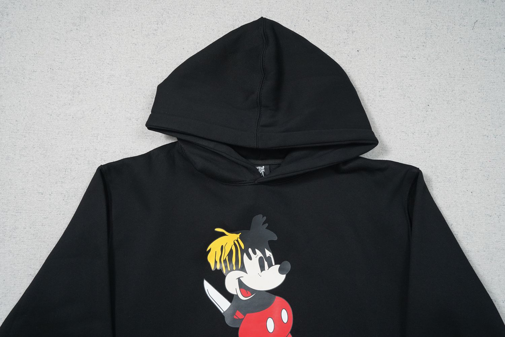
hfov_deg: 54.4
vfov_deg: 37.9
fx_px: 491
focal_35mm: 35
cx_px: 252
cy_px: 168
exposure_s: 1/100
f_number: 10
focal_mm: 35
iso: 1600
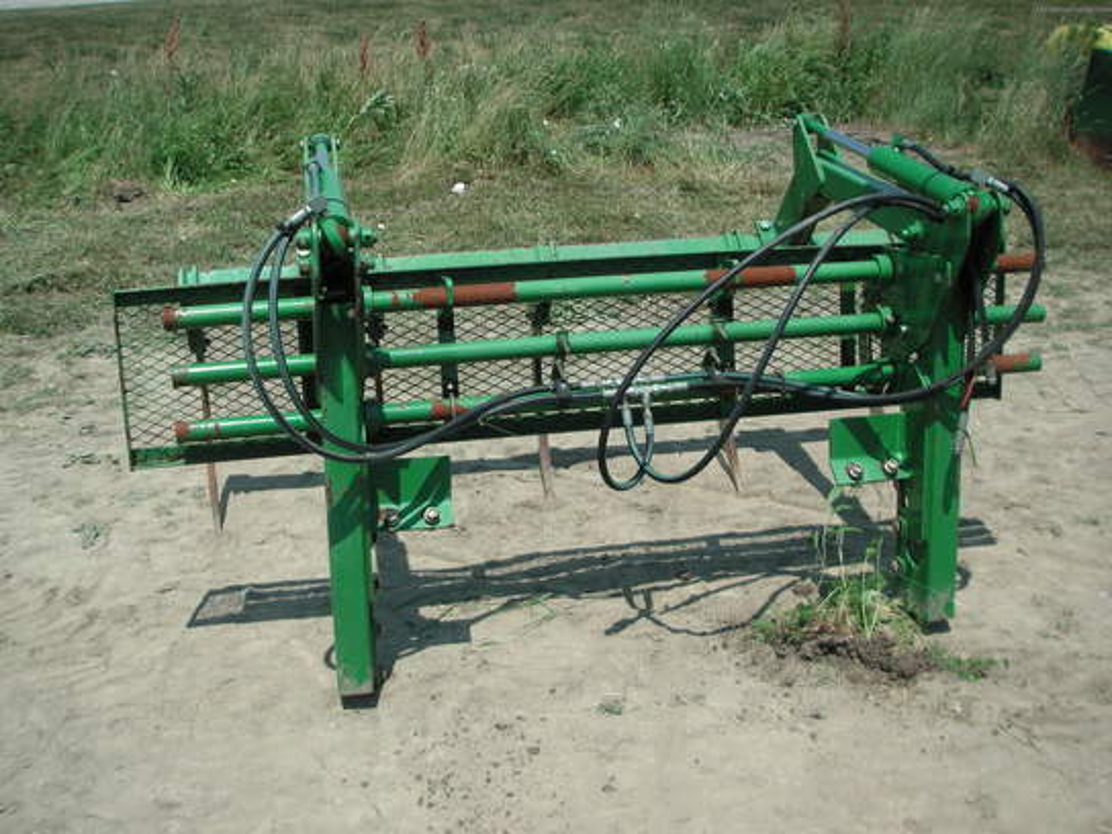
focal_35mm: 38
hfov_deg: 49.0
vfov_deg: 37.7
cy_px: 417
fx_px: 1221
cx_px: 556
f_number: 3.3
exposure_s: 1/750
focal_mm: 6.3
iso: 50
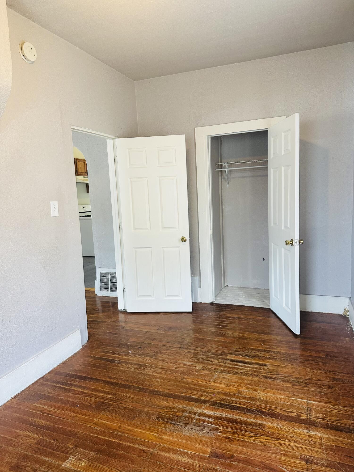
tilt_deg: -4.5
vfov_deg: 71.6
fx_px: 327
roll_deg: +2.2
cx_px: 177
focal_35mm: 24
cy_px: 236
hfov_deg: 56.8
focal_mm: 6.86
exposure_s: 1/120
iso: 200
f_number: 1.78
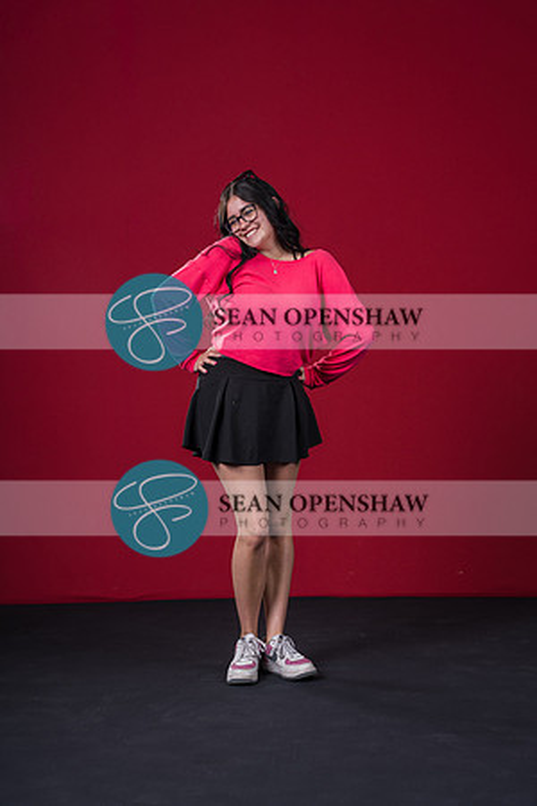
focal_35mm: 65
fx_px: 1454
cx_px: 268
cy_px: 403
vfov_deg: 31.0
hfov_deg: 20.9
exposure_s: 1/160
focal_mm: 65
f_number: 5
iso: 125
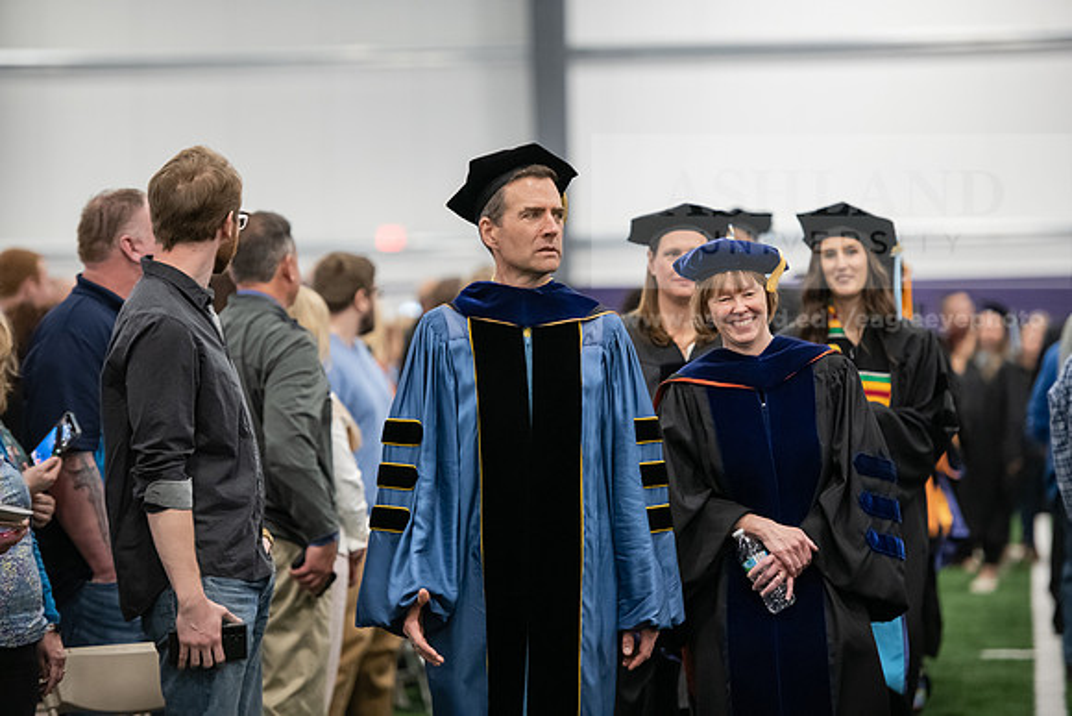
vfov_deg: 8.3
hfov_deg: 12.4
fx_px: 4914
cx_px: 536
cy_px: 358
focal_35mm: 165
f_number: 3.2
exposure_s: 1/200
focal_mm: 165
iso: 3200
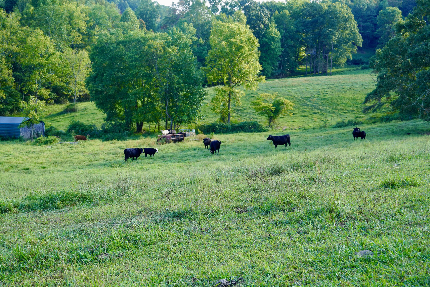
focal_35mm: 57
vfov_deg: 23.8
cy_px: 144
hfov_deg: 35.1
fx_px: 681
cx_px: 215
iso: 100
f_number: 5.6
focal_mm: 38
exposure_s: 1/80
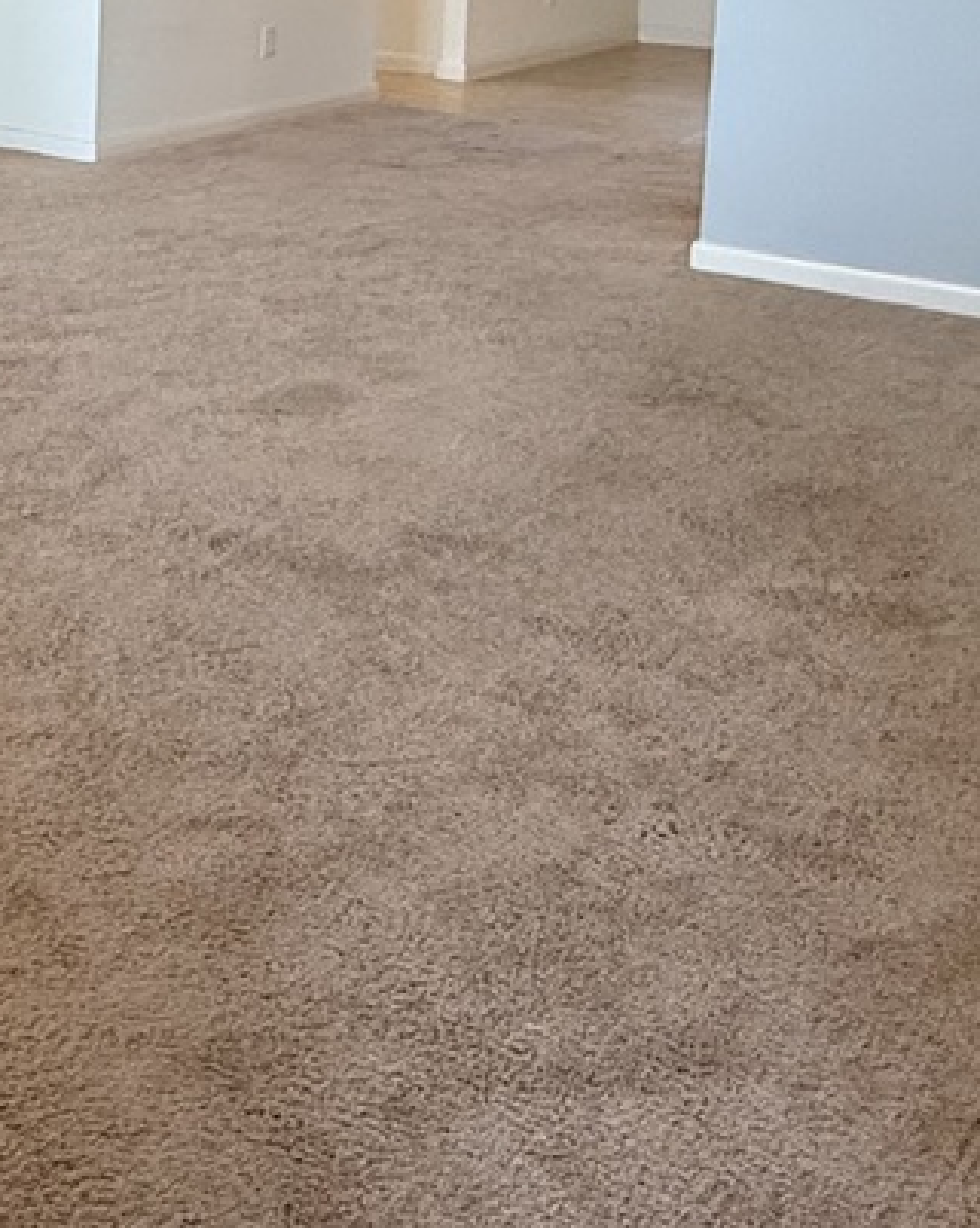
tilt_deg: -6.8
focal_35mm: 49
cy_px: 55
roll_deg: -0.2
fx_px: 1779
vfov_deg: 35.2
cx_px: -186
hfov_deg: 27.3
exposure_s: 1/120
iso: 500
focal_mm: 2.22
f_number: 2.2
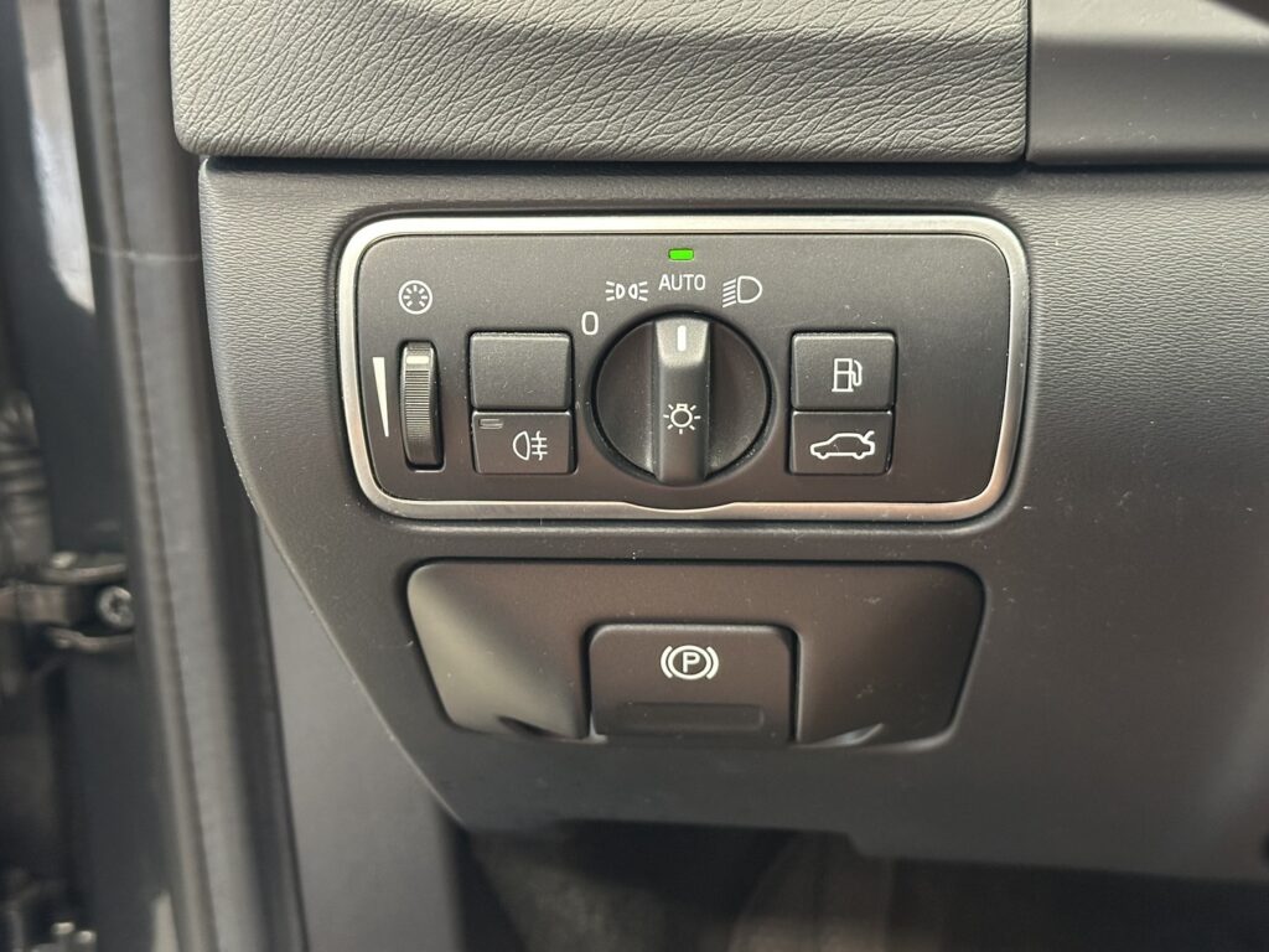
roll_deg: -0.4
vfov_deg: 30.3
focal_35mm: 48
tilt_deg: -21.2
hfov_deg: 39.7
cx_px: 634
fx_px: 1760
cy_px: 476
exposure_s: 1/30
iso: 500
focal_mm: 6.86
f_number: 1.78
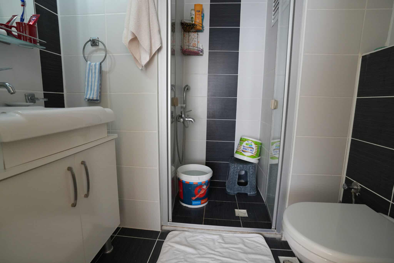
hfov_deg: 90.0
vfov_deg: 67.4
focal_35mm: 18
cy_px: 132
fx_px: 197
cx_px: 197
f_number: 4
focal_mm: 18
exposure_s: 1/160
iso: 1600
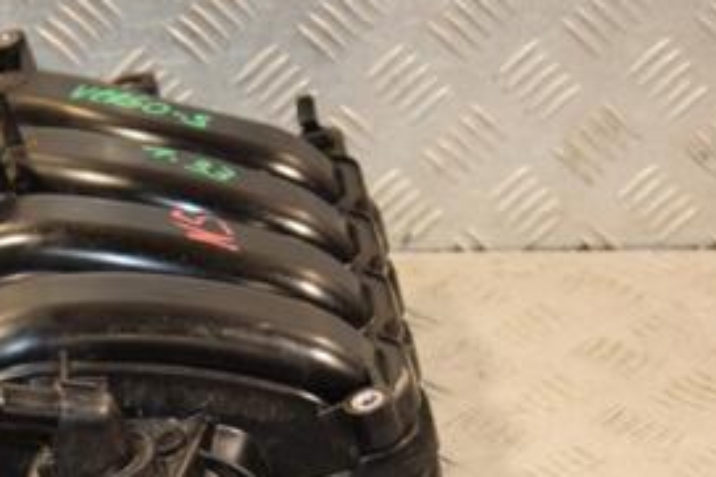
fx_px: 2763
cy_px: 422
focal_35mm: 139
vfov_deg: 9.8
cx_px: 111
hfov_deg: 14.7
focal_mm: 42
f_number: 5
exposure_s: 1/200
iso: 800
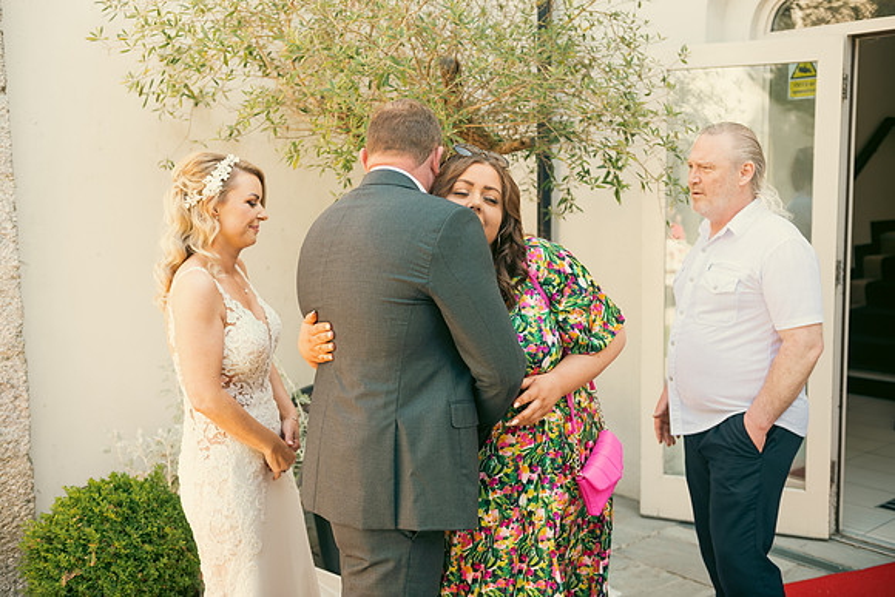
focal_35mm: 40
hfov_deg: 48.4
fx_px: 995
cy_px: 298
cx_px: 448
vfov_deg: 33.4
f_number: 3.5
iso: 160
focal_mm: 40
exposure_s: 1/250
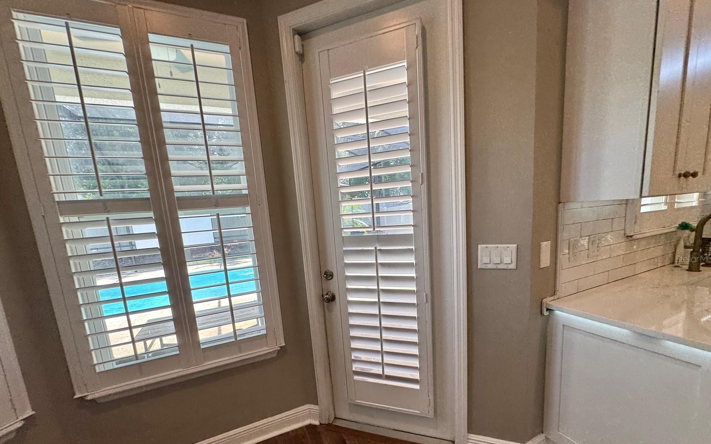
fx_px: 291
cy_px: 259
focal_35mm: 15
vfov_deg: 74.2
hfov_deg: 101.5
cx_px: 358
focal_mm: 2.22
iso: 64
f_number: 2.2
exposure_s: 1/120
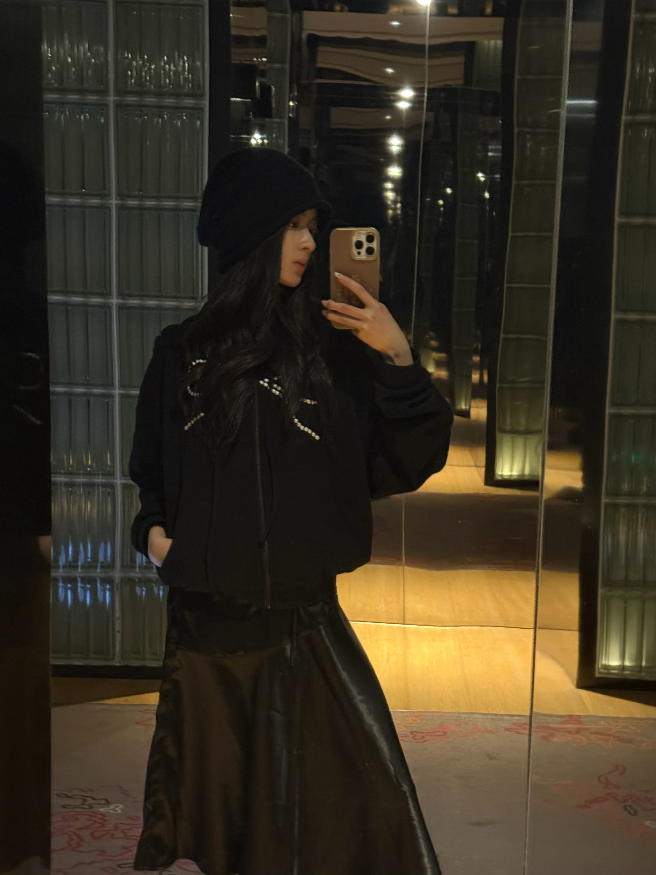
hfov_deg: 30.3
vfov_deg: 39.7
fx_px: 1213
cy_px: 438
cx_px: 328
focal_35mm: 48
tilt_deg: -11.3
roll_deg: -0.9
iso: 1000
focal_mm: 6.76
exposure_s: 1/15
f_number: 1.78
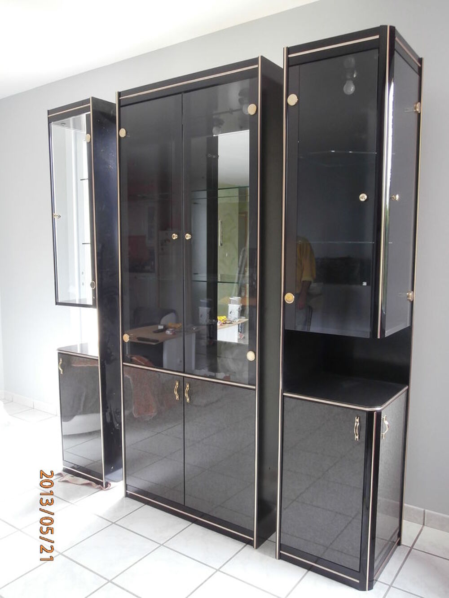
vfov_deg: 60.0
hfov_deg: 46.8
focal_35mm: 30
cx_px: 224
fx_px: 519
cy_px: 299
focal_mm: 5.36
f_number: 3.5
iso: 200
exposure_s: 1/6
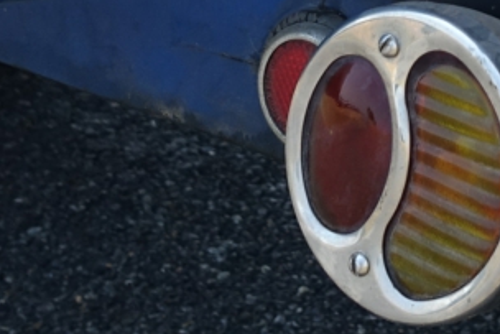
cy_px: -405
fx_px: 2515
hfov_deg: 11.2
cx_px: 559
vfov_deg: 7.2
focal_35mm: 181
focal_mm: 12.35
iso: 125
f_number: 4
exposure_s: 1/320
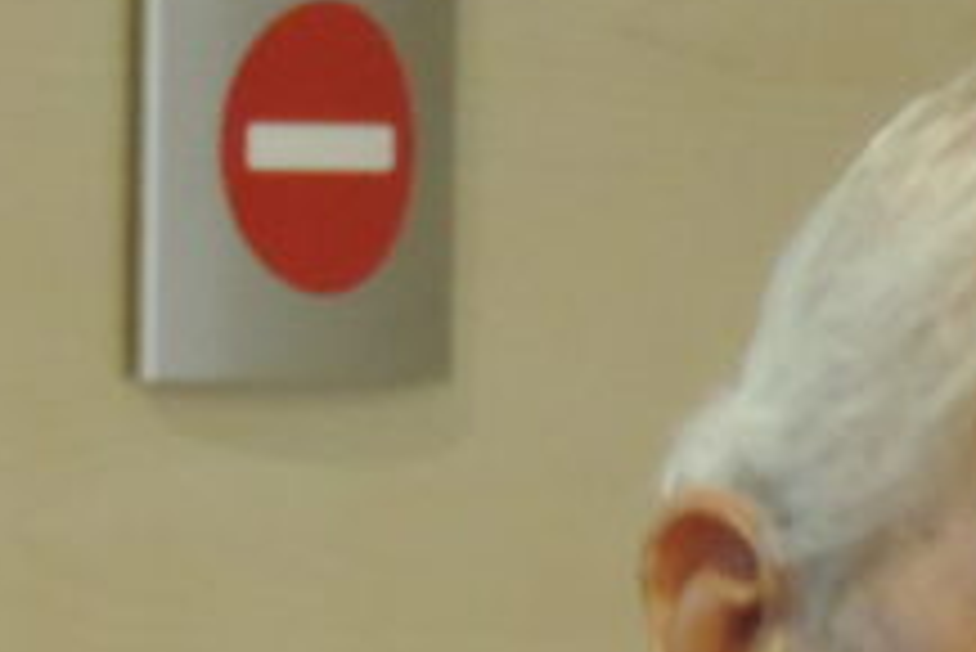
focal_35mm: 980
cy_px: 1335
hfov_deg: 2.1
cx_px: 1331
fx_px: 26586
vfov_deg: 1.4
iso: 800
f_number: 4.6
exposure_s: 1/20
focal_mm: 35.6
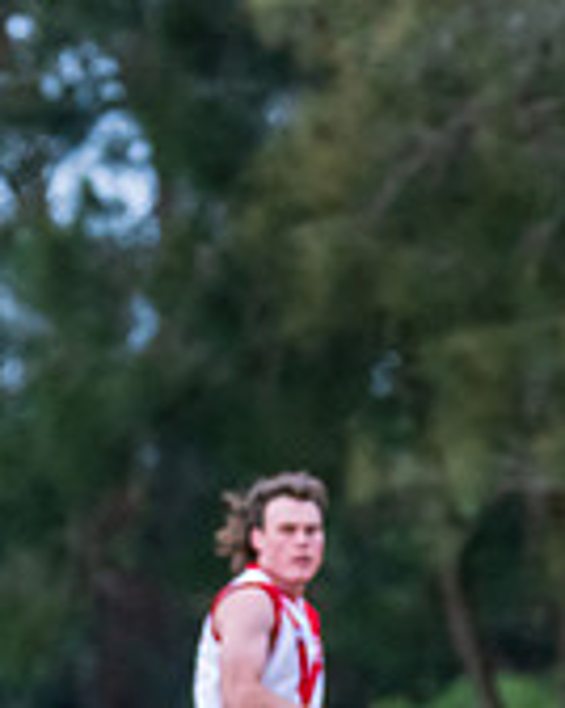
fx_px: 21150
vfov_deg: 1.9
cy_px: 643
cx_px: 482
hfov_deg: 1.5
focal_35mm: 1010
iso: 3200
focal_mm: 250
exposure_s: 1/1250
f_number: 5.6
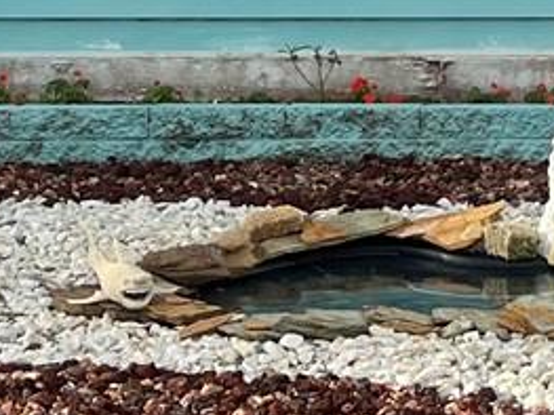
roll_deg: -1.7
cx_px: 986
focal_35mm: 158
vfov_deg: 9.0
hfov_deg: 11.6
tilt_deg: +1.6
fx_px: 2528
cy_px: -335
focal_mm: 5.1
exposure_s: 1/2222
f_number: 1.6
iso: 50
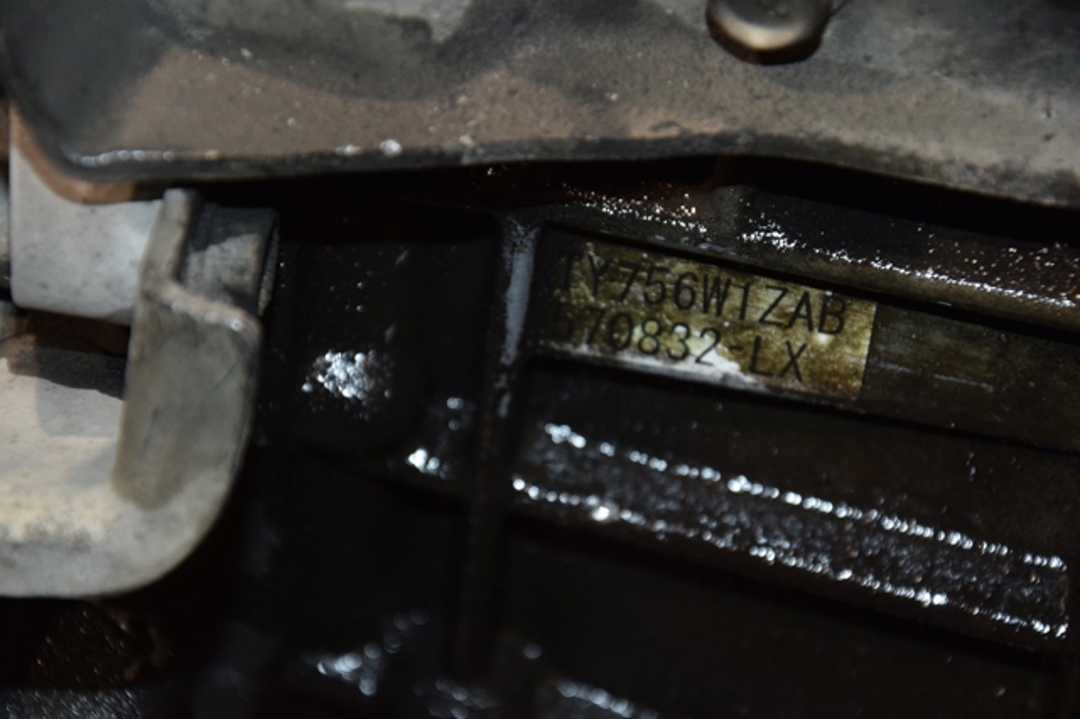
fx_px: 4722
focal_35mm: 158
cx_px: 540
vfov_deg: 8.7
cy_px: 360
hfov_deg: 13.0
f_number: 5.6
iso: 800
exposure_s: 1/60
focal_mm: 105
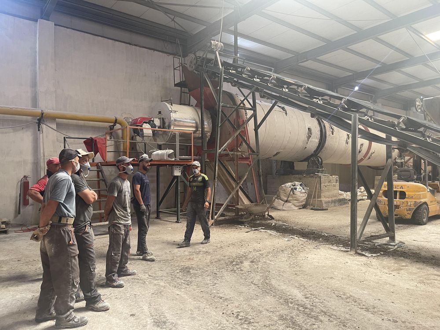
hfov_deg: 67.3
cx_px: 220
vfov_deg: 53.1
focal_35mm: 26
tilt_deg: +0.1
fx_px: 330
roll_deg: +0.4
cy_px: 165
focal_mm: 5.1
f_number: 1.6
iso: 125
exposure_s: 1/70
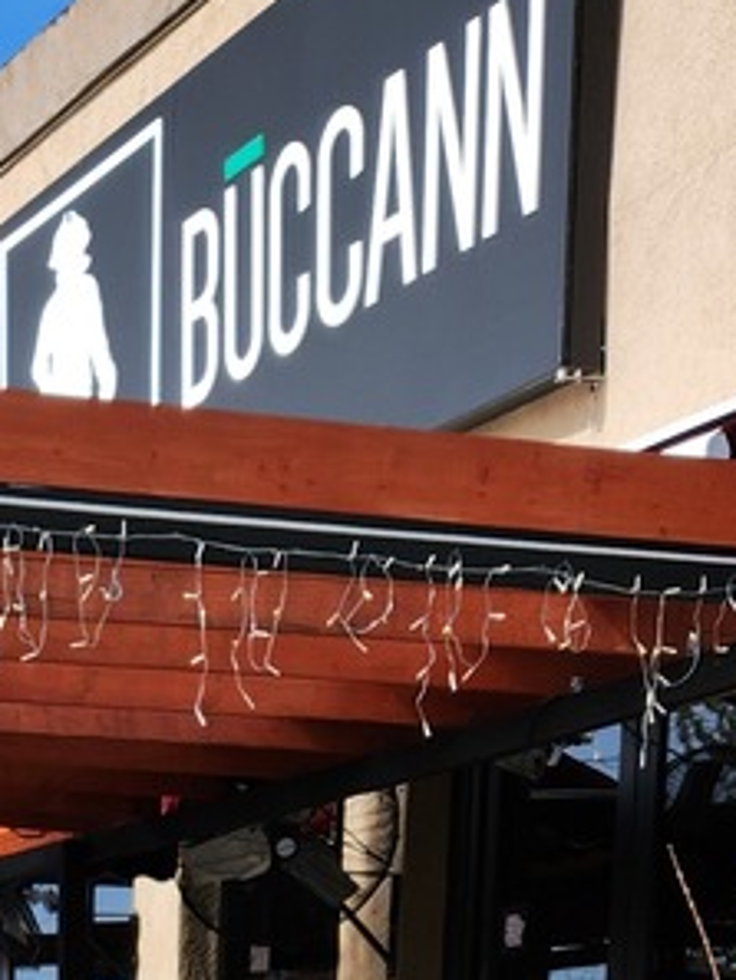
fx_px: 2635
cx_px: -158
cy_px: 1831
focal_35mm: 93
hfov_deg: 15.3
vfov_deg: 16.9
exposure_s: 1/1215
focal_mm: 5.4
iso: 20
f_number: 1.8
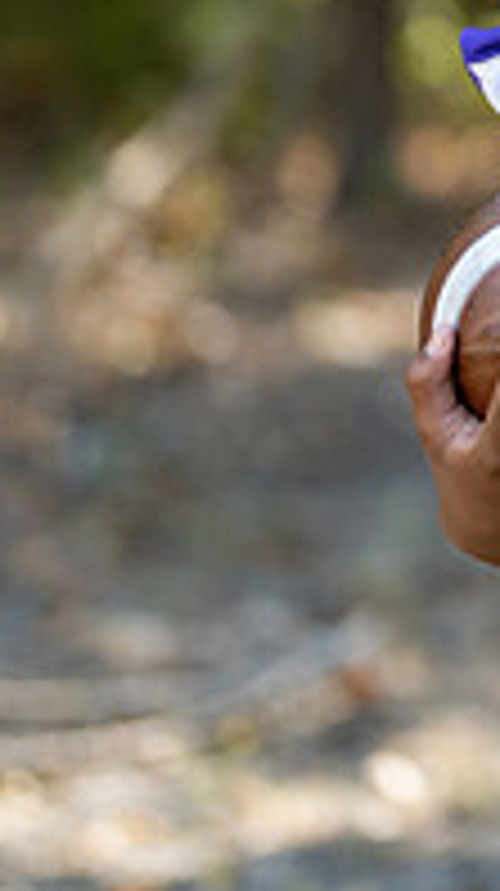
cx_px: 946
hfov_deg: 6.5
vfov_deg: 11.6
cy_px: -63
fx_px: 4324
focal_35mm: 183
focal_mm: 50
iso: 100
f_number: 1.2
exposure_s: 1/1600
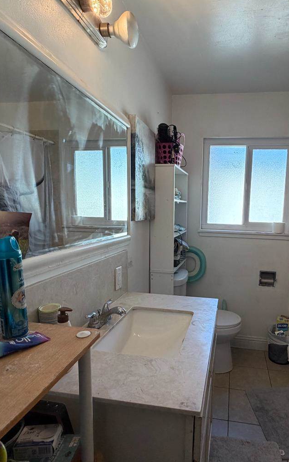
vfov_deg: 79.6
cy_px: 246
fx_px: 277
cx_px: 192
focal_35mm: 22
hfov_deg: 54.0
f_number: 2.2
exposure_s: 1/60
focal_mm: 2.22
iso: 200
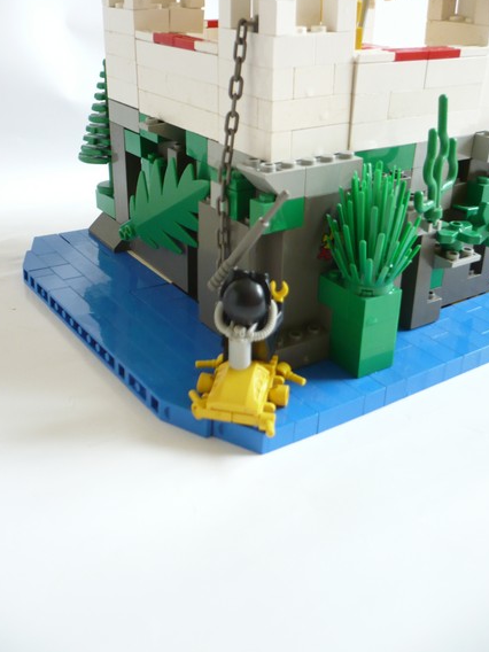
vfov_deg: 50.1
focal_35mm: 37
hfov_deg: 38.7
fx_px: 697
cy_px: 327
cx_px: 248
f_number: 2.8
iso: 200
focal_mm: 5.8
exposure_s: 1/25
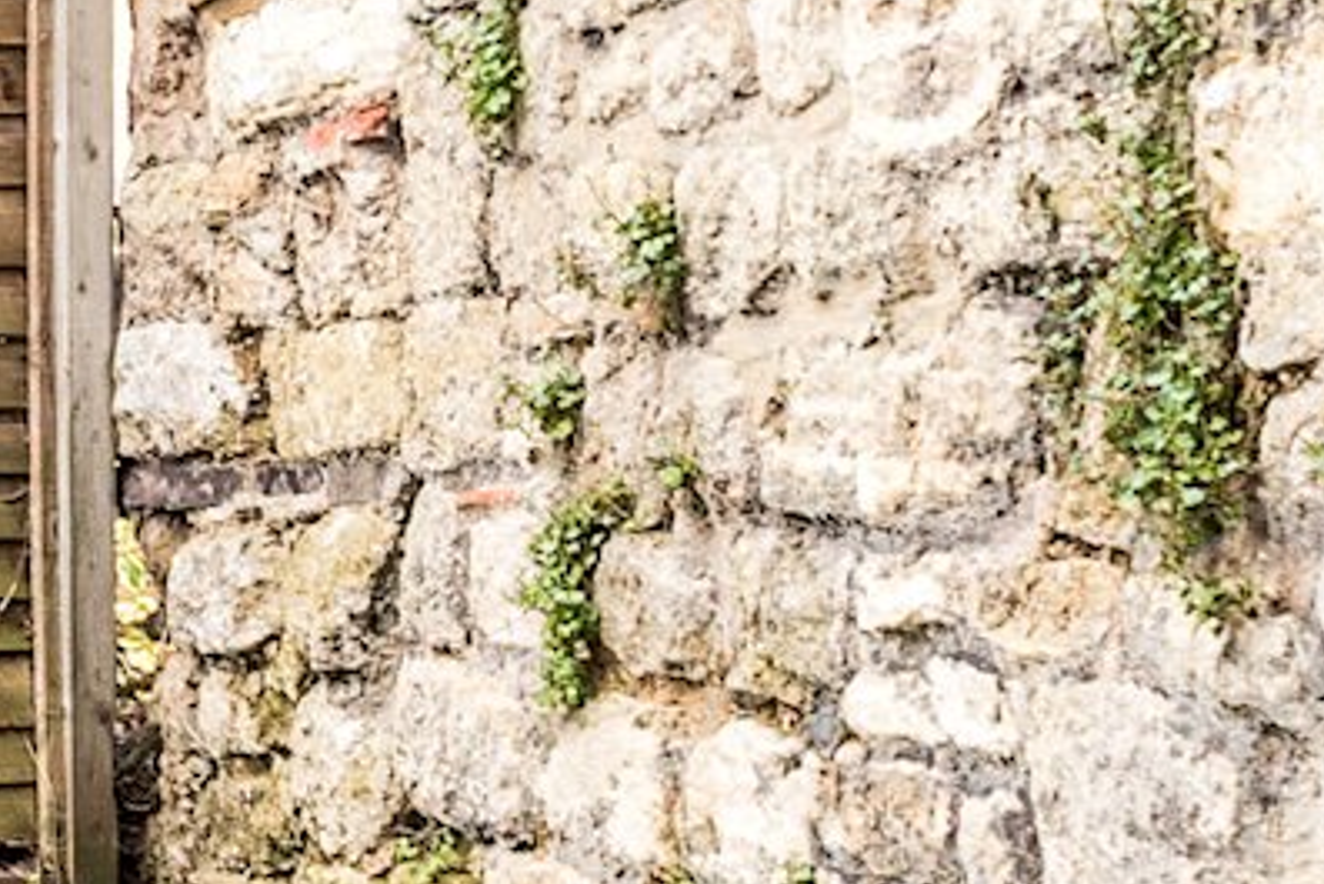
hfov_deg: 13.3
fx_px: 4415
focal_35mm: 120
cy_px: 460
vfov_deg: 11.4
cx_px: -1719
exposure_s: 1/40
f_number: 7.1
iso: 200
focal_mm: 17
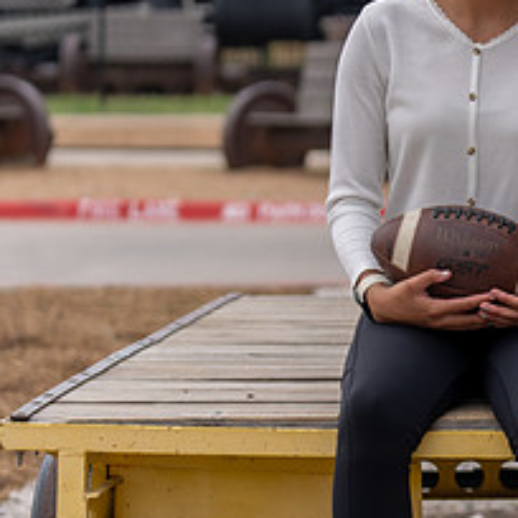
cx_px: 655
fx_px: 3403
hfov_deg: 8.6
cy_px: 250
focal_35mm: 201
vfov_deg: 8.7
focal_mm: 70
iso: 160
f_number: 2.8
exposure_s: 1/320
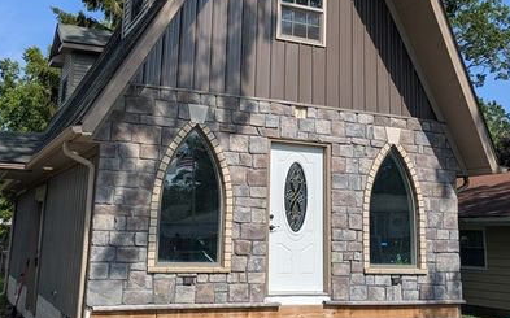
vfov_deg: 28.3
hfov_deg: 44.4
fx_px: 625
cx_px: 263
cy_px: 103
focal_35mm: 45
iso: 47
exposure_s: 1/2841
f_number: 1.89
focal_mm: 5.43
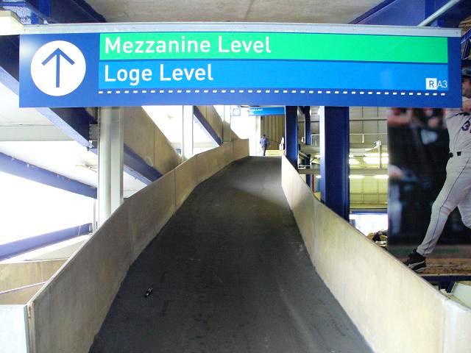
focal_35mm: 37
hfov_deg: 50.1
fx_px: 503
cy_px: 176
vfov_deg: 38.7
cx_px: 236
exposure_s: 1/30
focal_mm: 6.1
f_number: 2.8
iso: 320
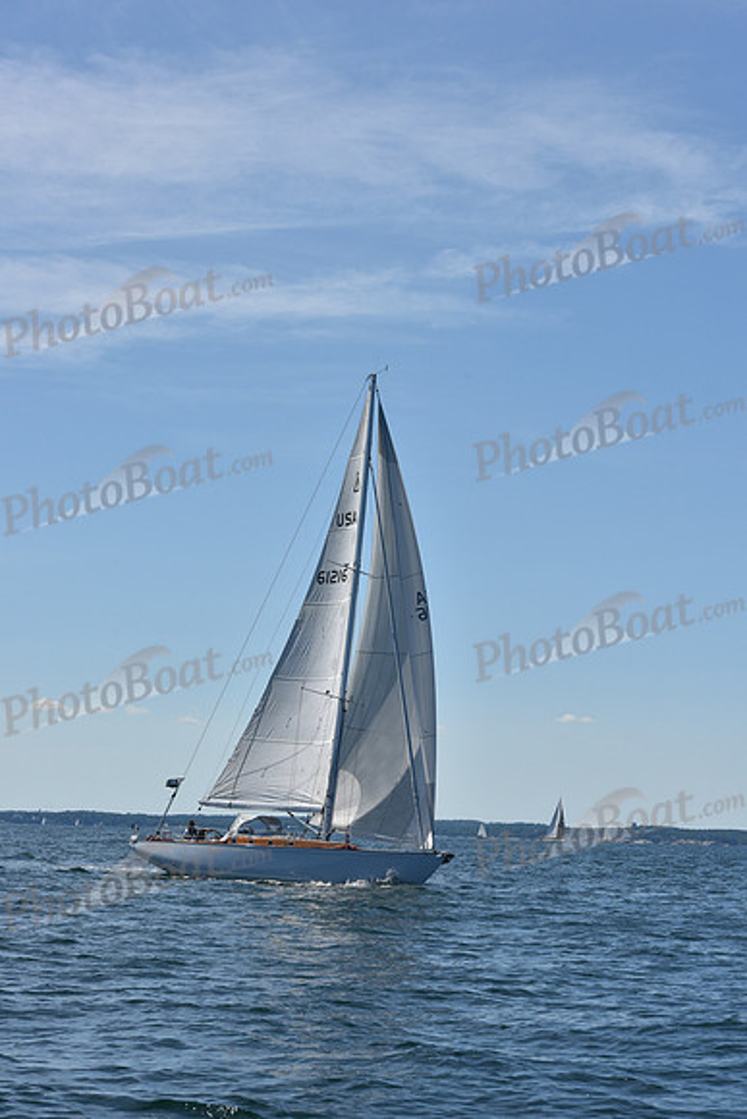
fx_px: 2551
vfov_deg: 24.8
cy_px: 560
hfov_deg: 16.7
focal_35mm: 82
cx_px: 374
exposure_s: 1/1250
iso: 250
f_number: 9
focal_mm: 82
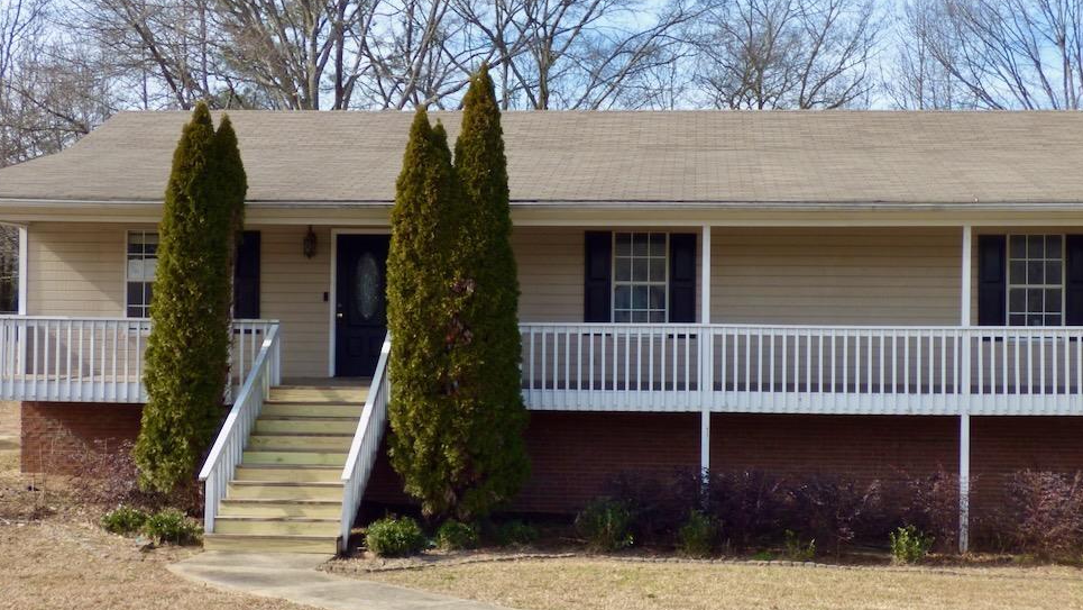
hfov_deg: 39.8
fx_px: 1493
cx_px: 585
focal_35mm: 52
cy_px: 329
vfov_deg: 23.1
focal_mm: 6.47
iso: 100
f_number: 3.5
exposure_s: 1/500
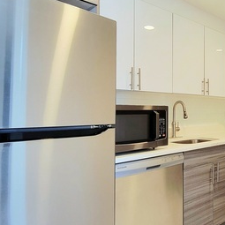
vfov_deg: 54.0
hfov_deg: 48.6
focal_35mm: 30
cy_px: 114
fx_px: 221
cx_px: 201
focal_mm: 2.2
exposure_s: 1/60.2
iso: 160
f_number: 2.2
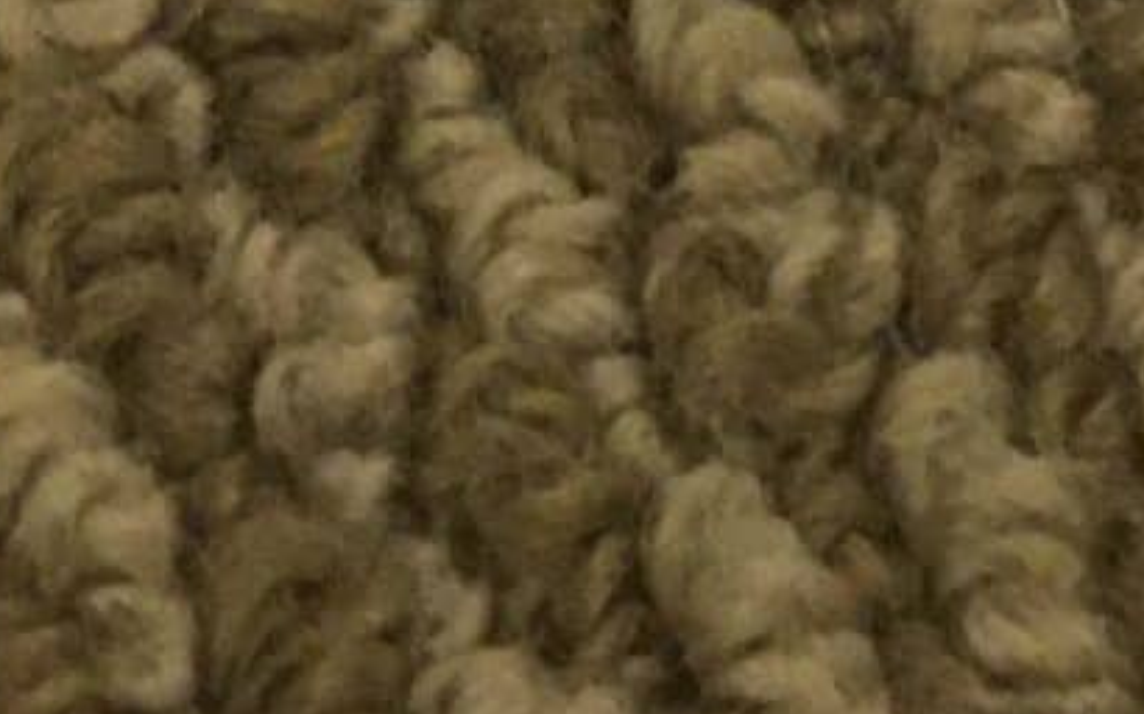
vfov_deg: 6.1
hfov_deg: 10.9
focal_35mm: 192
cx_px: 366
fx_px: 5984
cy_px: -1710
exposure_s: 1/33
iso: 200
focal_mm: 4.15
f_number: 2.2
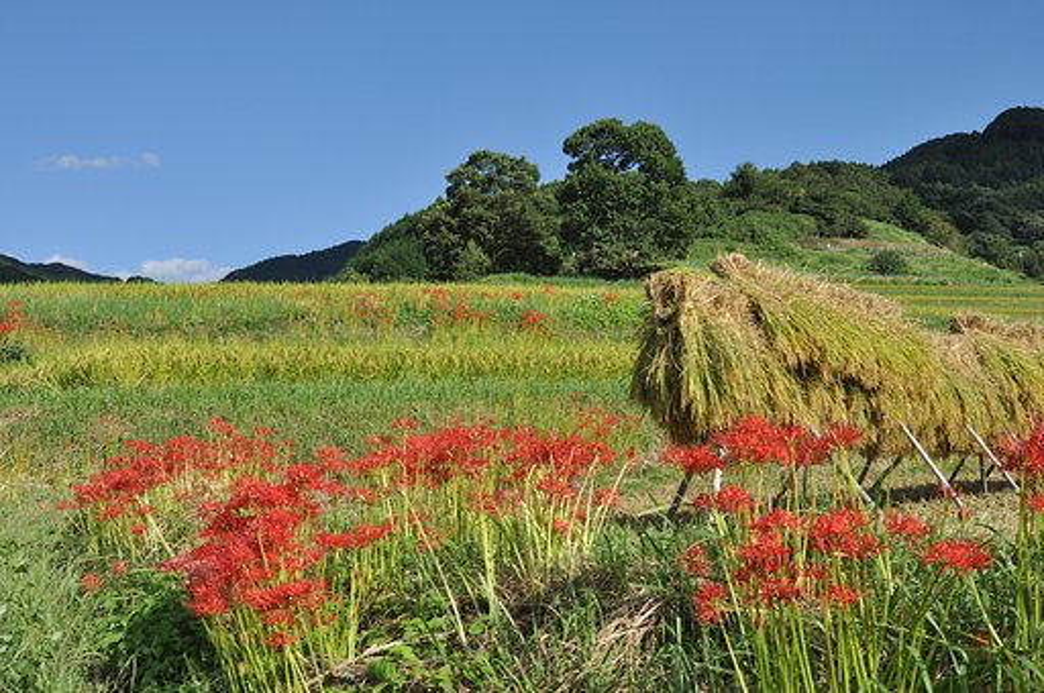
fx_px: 1303
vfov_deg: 29.8
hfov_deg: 43.7
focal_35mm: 45
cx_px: 522
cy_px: 346
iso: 400
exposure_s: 1/800
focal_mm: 30
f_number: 10
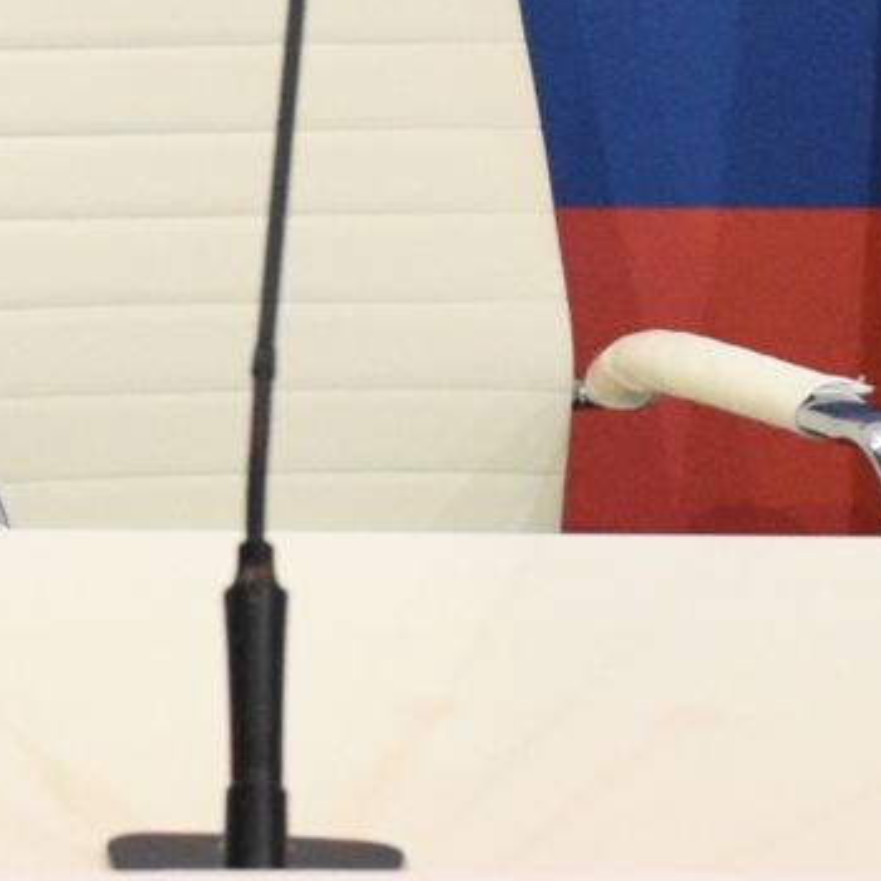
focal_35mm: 252
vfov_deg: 6.9
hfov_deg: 6.8
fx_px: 7256
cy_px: -408
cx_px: -638
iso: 7200
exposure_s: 1/400
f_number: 4
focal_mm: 32
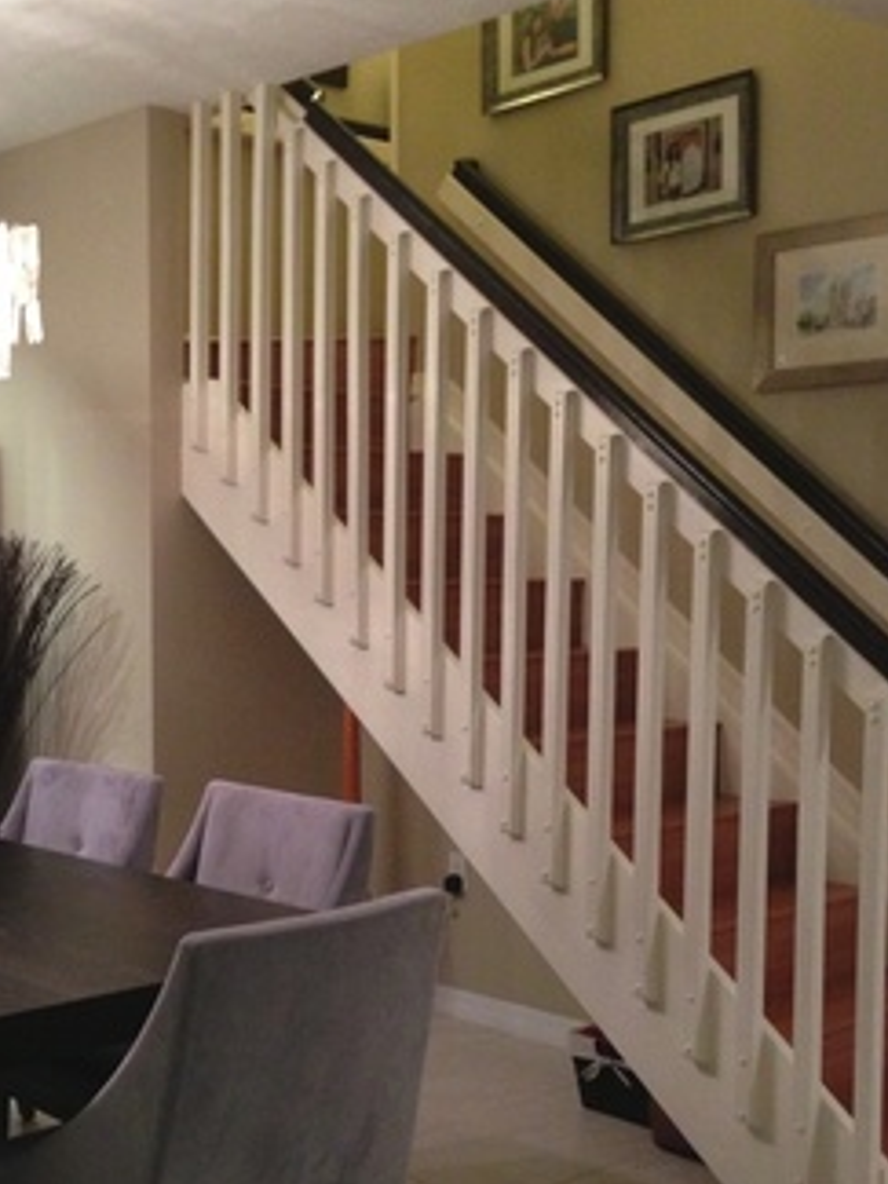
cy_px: 709
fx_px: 1744
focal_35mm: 51
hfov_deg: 28.1
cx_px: 210
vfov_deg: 37.4
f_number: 2.4
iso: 400
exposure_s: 1/17
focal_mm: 4.13
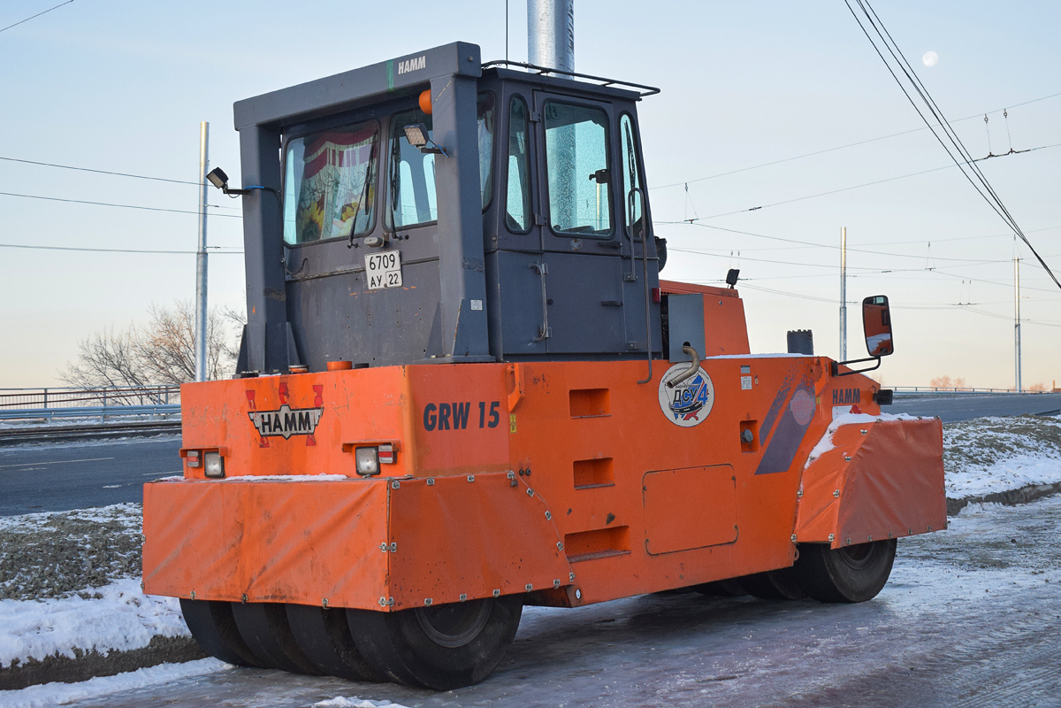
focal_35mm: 45
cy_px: 354
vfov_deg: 29.9
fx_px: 1326
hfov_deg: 43.6
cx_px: 530
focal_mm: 30
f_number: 5.6
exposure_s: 1/640
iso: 800
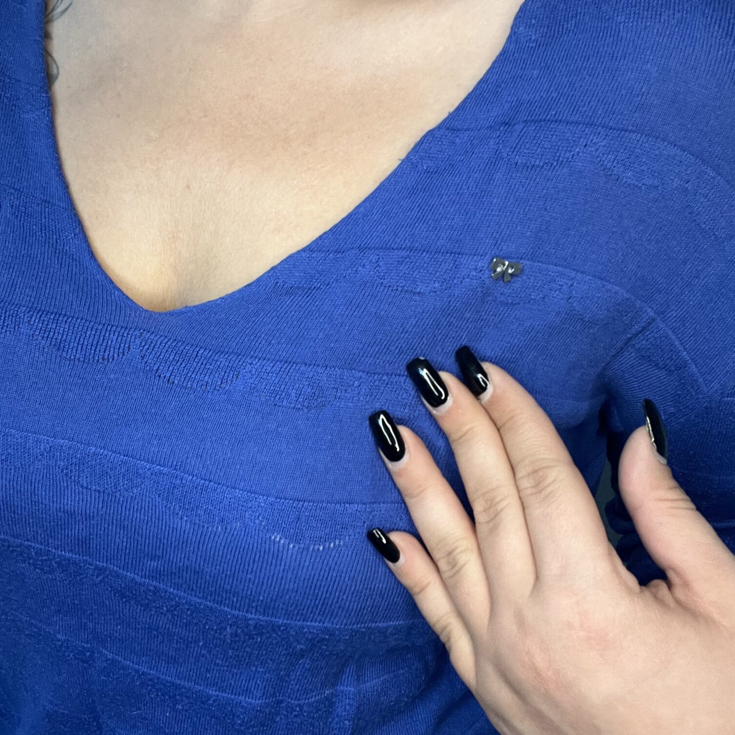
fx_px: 865
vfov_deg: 46.0
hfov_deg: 46.0
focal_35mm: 36
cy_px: 363
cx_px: 367
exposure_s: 1/50
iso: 125
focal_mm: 2.71
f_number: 2.2
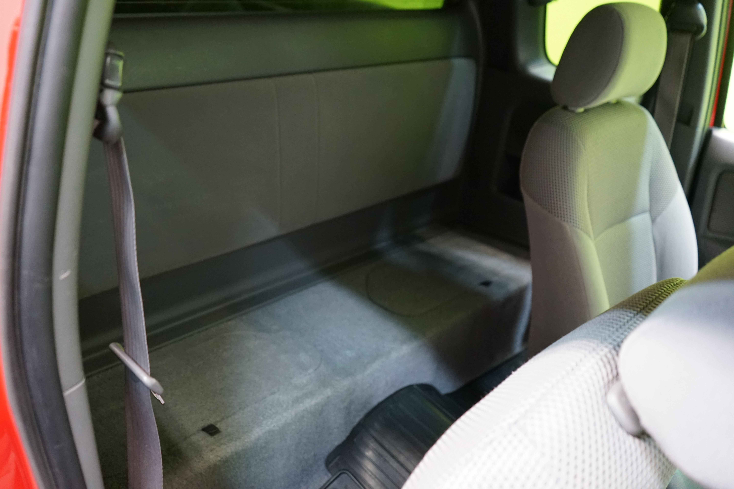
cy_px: 244
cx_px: 367
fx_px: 571
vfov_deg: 46.4
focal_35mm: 28
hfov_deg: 65.5
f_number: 3.5
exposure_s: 1/30
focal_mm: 28
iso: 3200
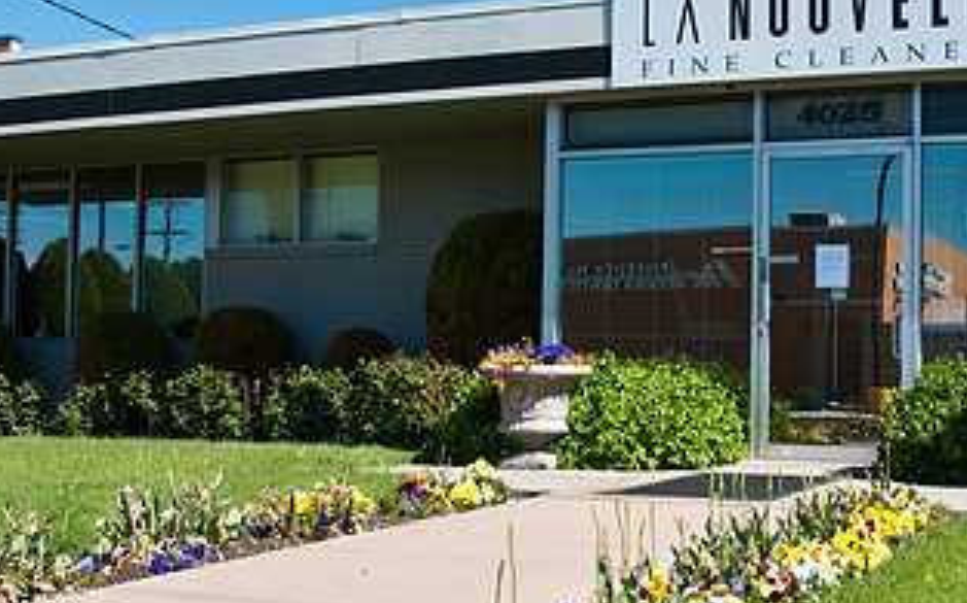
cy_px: 339
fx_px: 1343
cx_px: 680
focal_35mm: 51
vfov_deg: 25.3
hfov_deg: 38.9
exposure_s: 1/1600
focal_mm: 18
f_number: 4.5
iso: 200
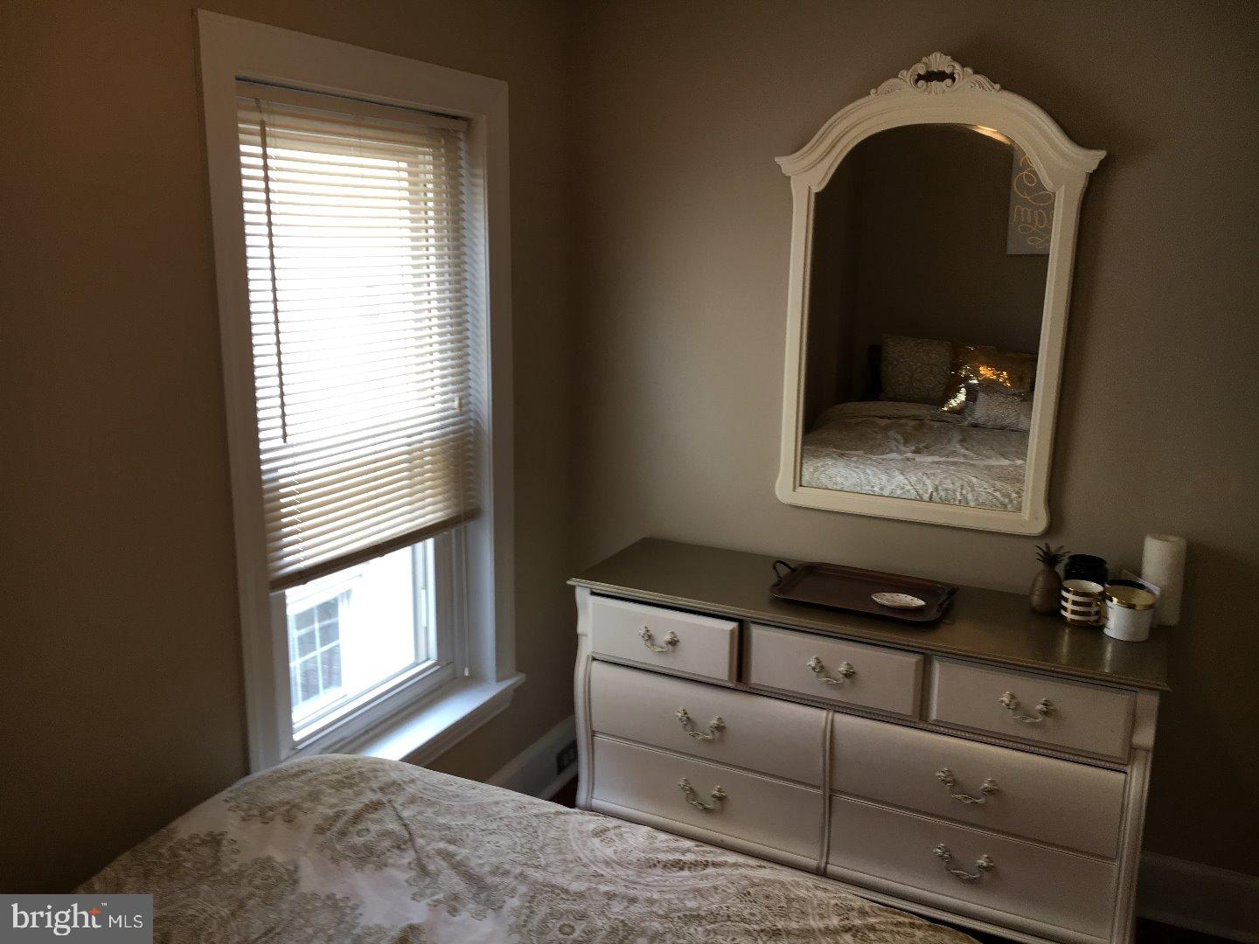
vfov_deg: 48.2
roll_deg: -2.0
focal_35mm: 29
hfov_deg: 61.7
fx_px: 1055
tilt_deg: -13.9
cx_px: 630
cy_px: 472
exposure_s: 1/60
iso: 32
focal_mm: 4.15
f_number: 2.2
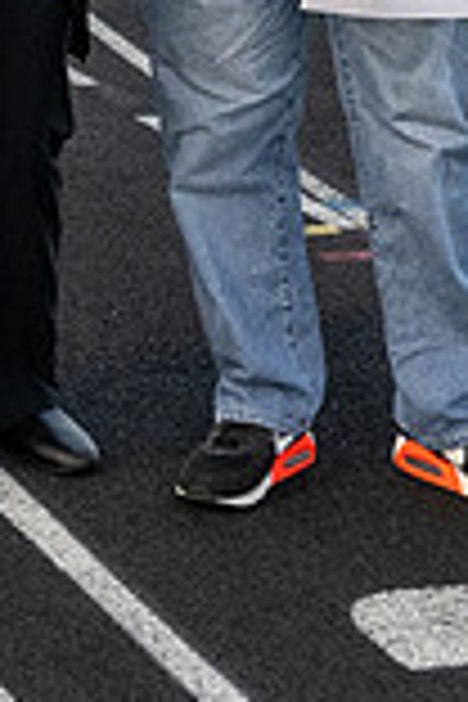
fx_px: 3412
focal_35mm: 175
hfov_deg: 7.8
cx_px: -52
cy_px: -571
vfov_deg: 11.0
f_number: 5.6
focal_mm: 32
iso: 2500
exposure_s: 1/1000
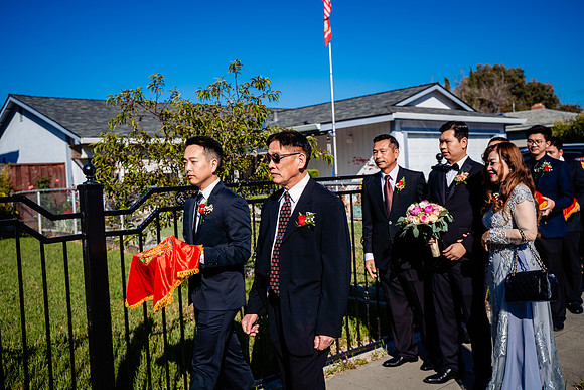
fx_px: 584
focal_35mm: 36
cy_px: 195
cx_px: 292
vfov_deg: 36.9
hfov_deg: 53.1
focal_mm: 36
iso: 100
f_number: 4
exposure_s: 1/2000
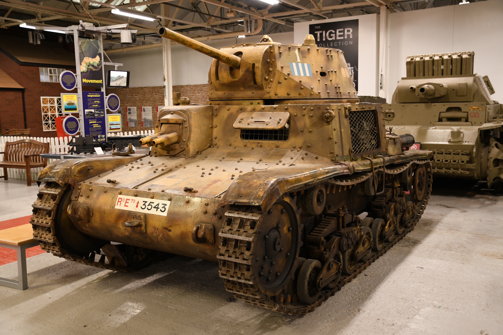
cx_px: 252
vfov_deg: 36.9
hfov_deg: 53.1
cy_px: 168
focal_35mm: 36
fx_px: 503
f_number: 3
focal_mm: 24
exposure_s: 1/25
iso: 500
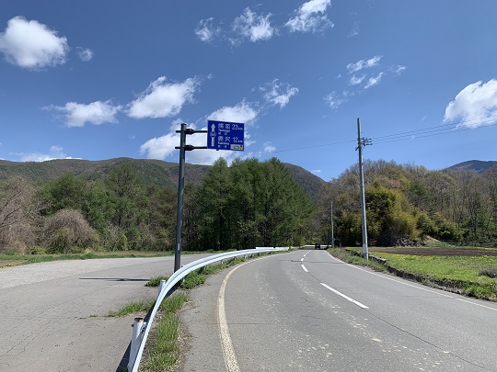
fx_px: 373
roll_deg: -1.5
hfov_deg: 67.3
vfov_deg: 53.1
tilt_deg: +7.8
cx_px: 248
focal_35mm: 26
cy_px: 186
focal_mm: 4.25
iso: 25
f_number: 1.8
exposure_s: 1/2364
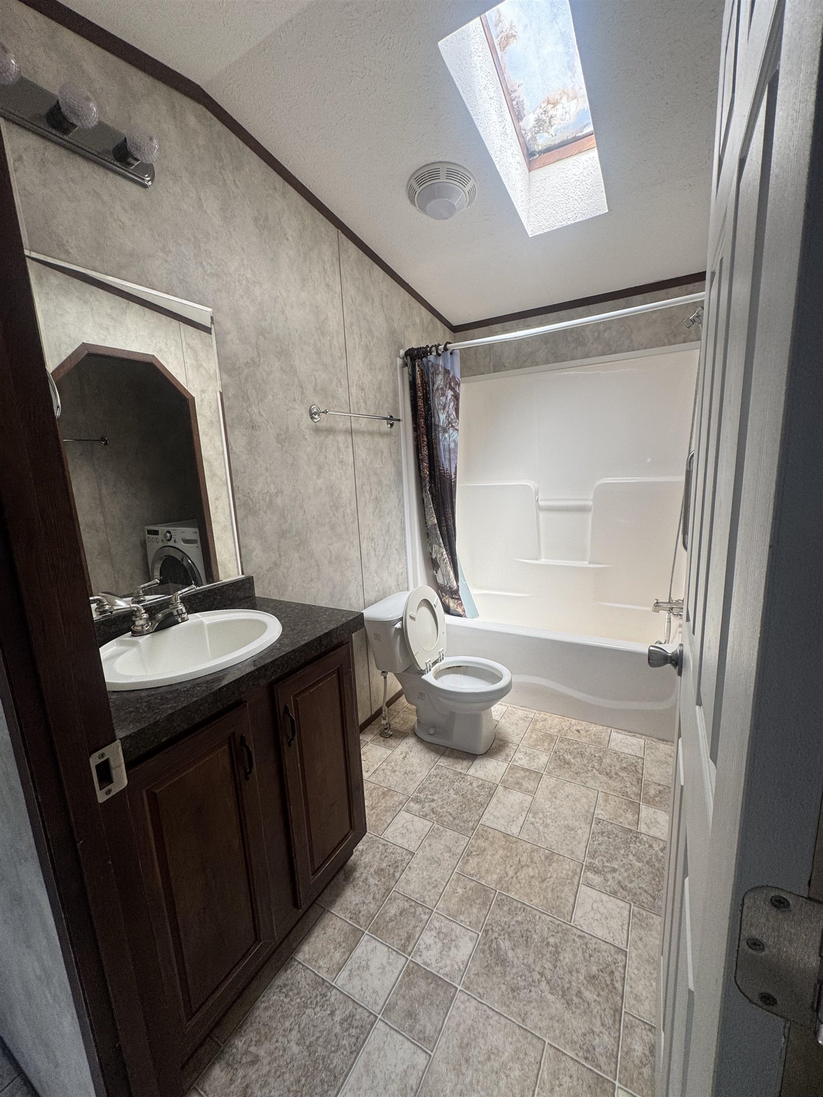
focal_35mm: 14
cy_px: 548
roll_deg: +2.7
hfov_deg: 85.7
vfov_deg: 102.1
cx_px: 412
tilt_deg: -11.5
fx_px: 444
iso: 100
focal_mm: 2.22
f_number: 2.2
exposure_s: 1/99
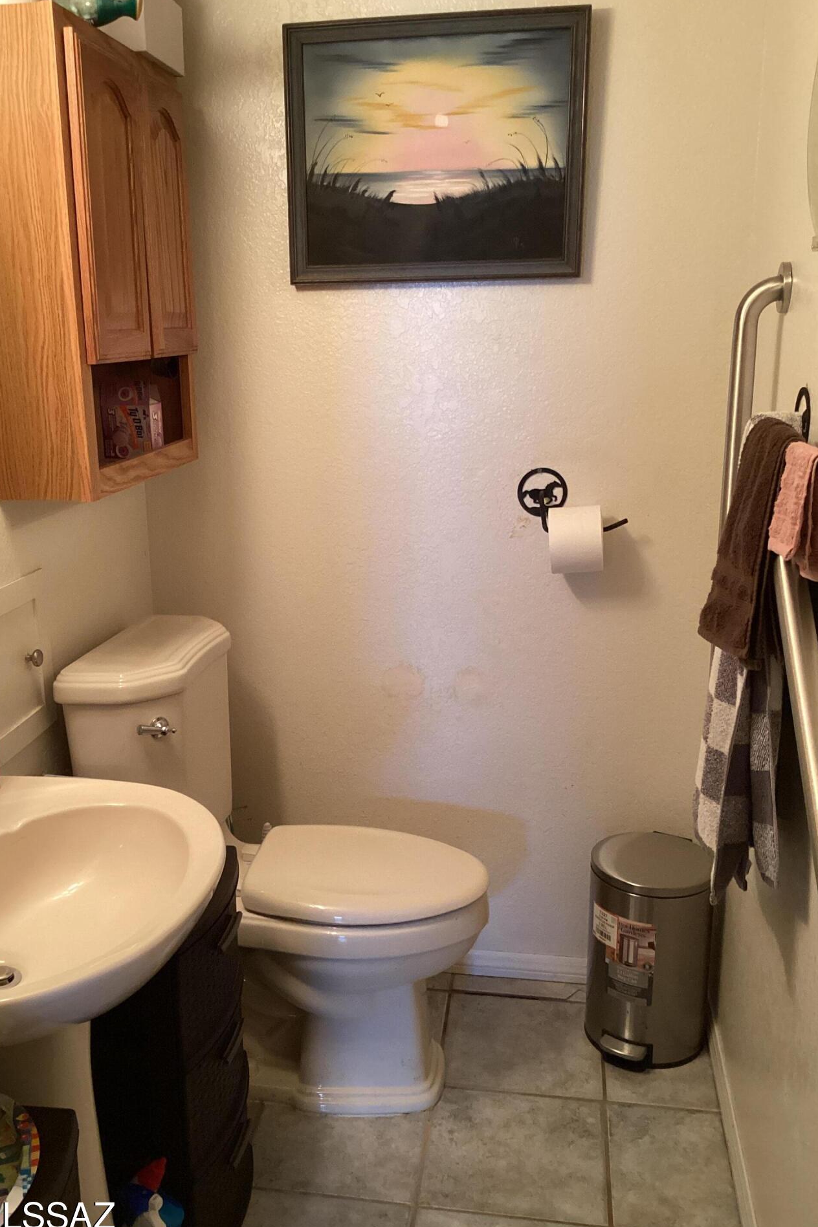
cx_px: 336
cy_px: 629
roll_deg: +1.9
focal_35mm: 34
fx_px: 1159
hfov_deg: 38.7
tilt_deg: -15.6
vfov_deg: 55.8
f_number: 2.4
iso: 320
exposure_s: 1/40
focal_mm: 3.3
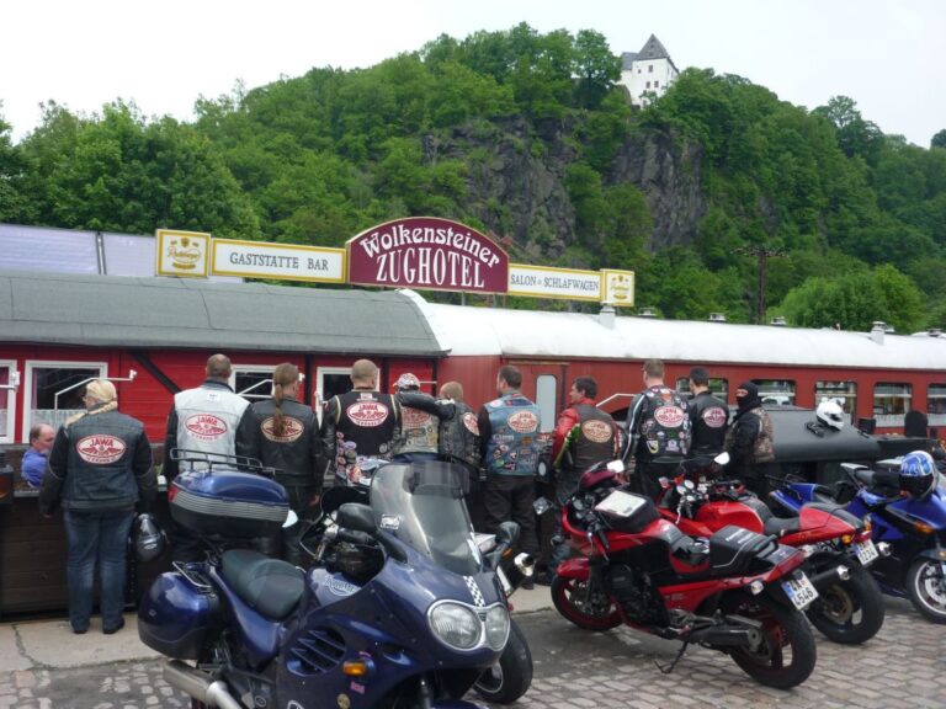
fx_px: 902
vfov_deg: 42.9
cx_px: 473
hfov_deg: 55.4
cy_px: 354
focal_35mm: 33
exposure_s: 1/640
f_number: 2.8
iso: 80
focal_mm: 5.5
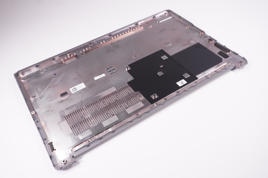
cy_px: 89
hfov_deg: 59.5
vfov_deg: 41.6
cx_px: 134
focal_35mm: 32
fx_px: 234
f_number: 6.3
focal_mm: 21
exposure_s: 1/200
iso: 400
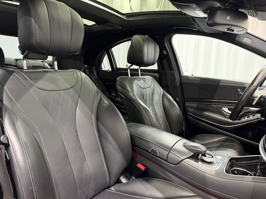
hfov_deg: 71.6
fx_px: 184
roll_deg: -2.4
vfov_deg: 56.8
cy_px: 100
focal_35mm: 24
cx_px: 133
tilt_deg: -8.5
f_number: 1.78
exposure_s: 1/50
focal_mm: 6.76
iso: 640
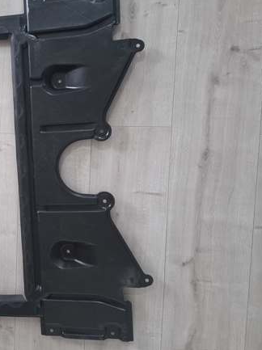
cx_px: 46
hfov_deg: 39.8
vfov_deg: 54.0
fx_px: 344
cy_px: 165
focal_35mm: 34
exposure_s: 1/40
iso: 250
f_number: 1.8
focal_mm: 5.54
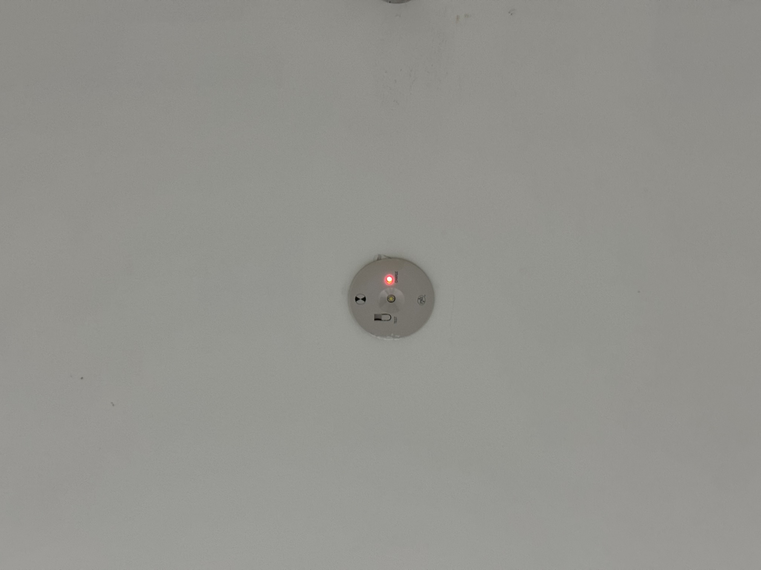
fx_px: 1055
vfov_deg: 30.3
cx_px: 380
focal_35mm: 48
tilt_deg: +72.4
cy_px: 285
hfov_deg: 39.7
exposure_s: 1/60
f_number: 1.78
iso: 100
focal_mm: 6.76
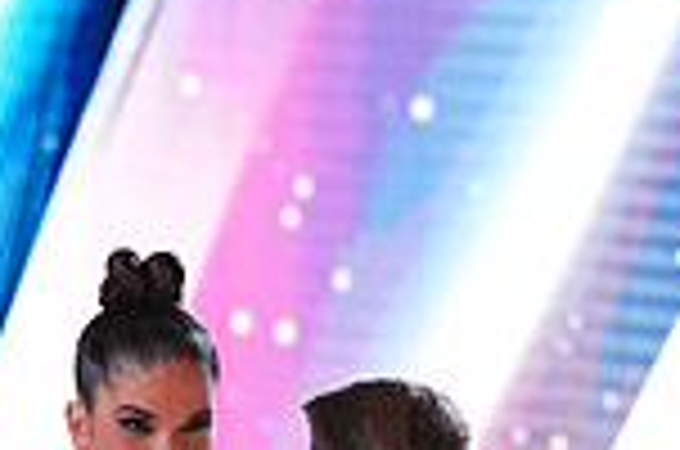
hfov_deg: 3.2
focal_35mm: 639
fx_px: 12045
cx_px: 322
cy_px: 878
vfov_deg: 2.1
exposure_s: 1/400
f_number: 4
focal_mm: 166
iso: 2000
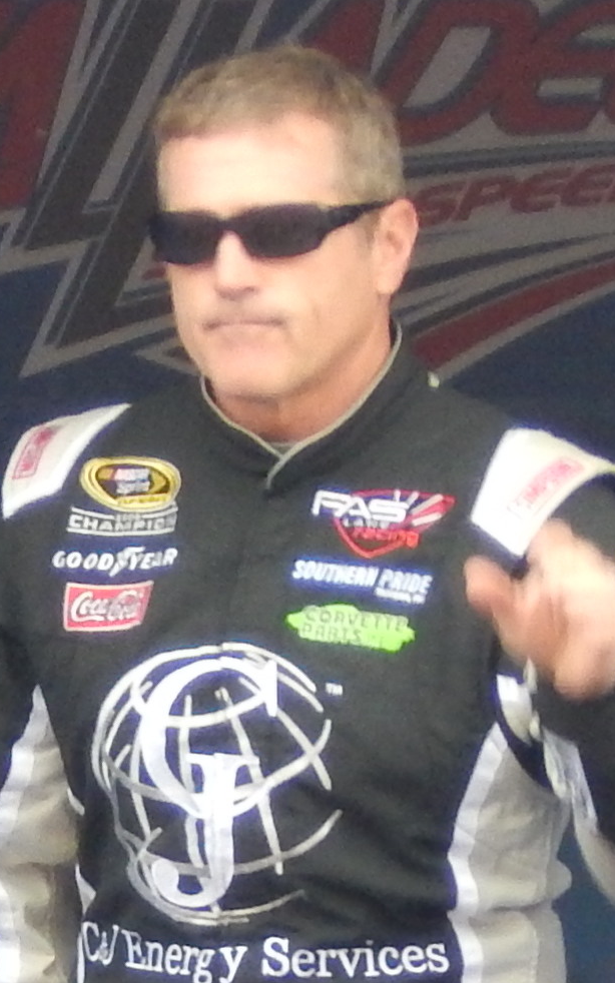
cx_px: 293
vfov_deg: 5.1
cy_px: 493
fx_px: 10965
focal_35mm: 409
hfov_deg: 3.2
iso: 400
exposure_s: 1/100
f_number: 5.7
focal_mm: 69
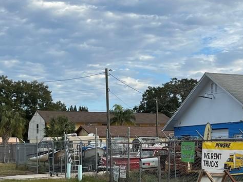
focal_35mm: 88
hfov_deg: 22.1
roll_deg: +1.1
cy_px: 149
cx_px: 180
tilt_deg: +1.9
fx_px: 618
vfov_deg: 16.6
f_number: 1.6
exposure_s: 1/1721
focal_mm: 5.1
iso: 50
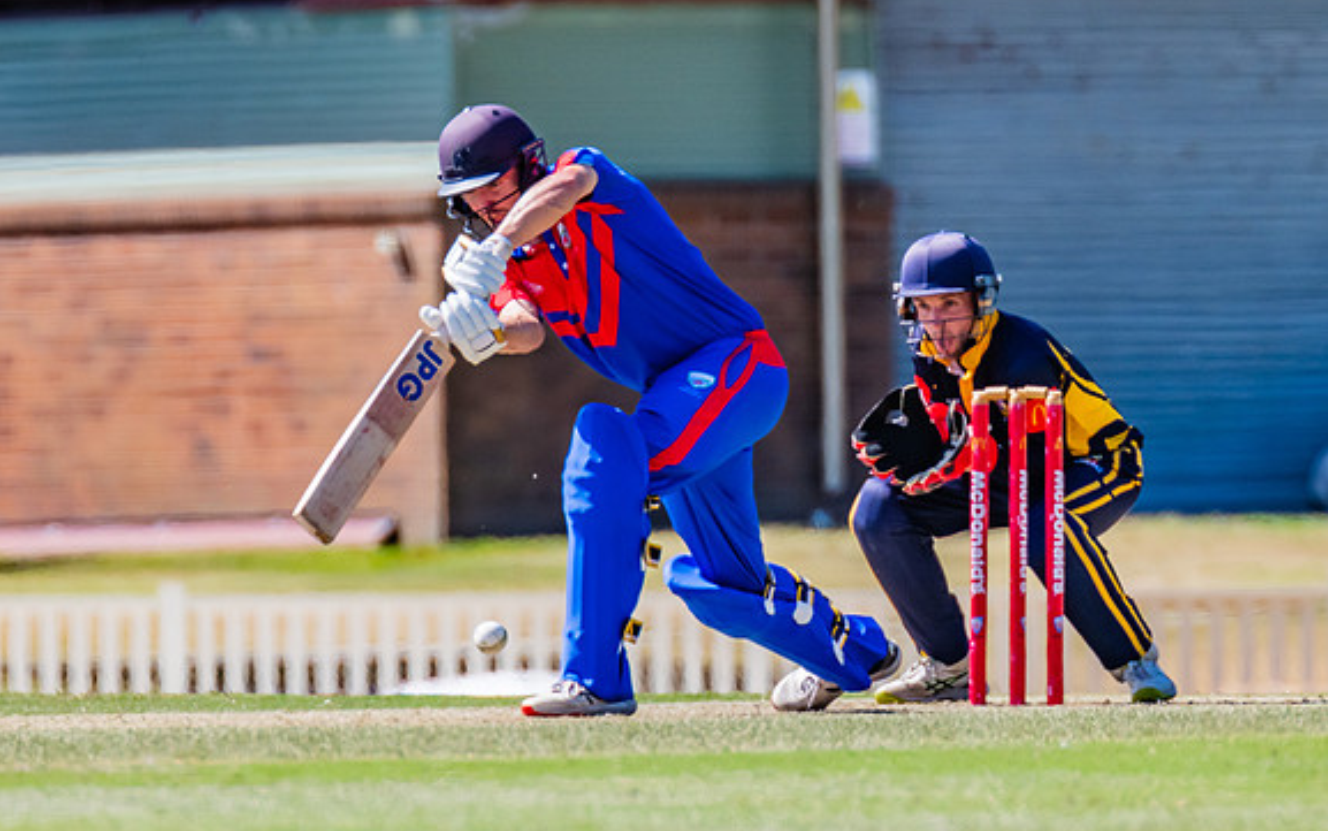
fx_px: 39208
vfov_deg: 1.2
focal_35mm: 1083
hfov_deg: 1.9
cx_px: 828
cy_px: 237
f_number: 6.3
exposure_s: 1/2000
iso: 640
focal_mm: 600
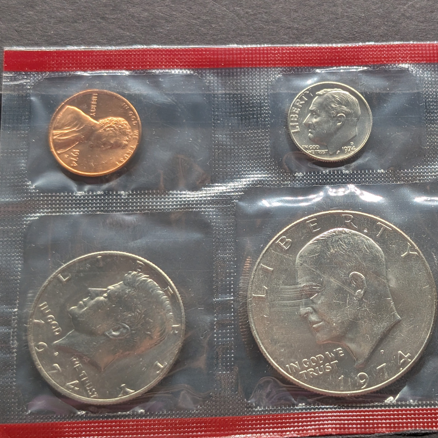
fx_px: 988
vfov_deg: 25.0
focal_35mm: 69
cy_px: 245
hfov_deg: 24.7
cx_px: 329
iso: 79
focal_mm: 6.9
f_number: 1.68
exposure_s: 1/116
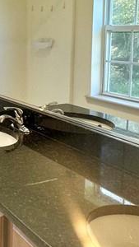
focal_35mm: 52
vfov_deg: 39.3
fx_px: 340
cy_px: 77
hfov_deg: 20.1
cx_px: -67
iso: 80
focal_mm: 2.22
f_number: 2.2
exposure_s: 1/120
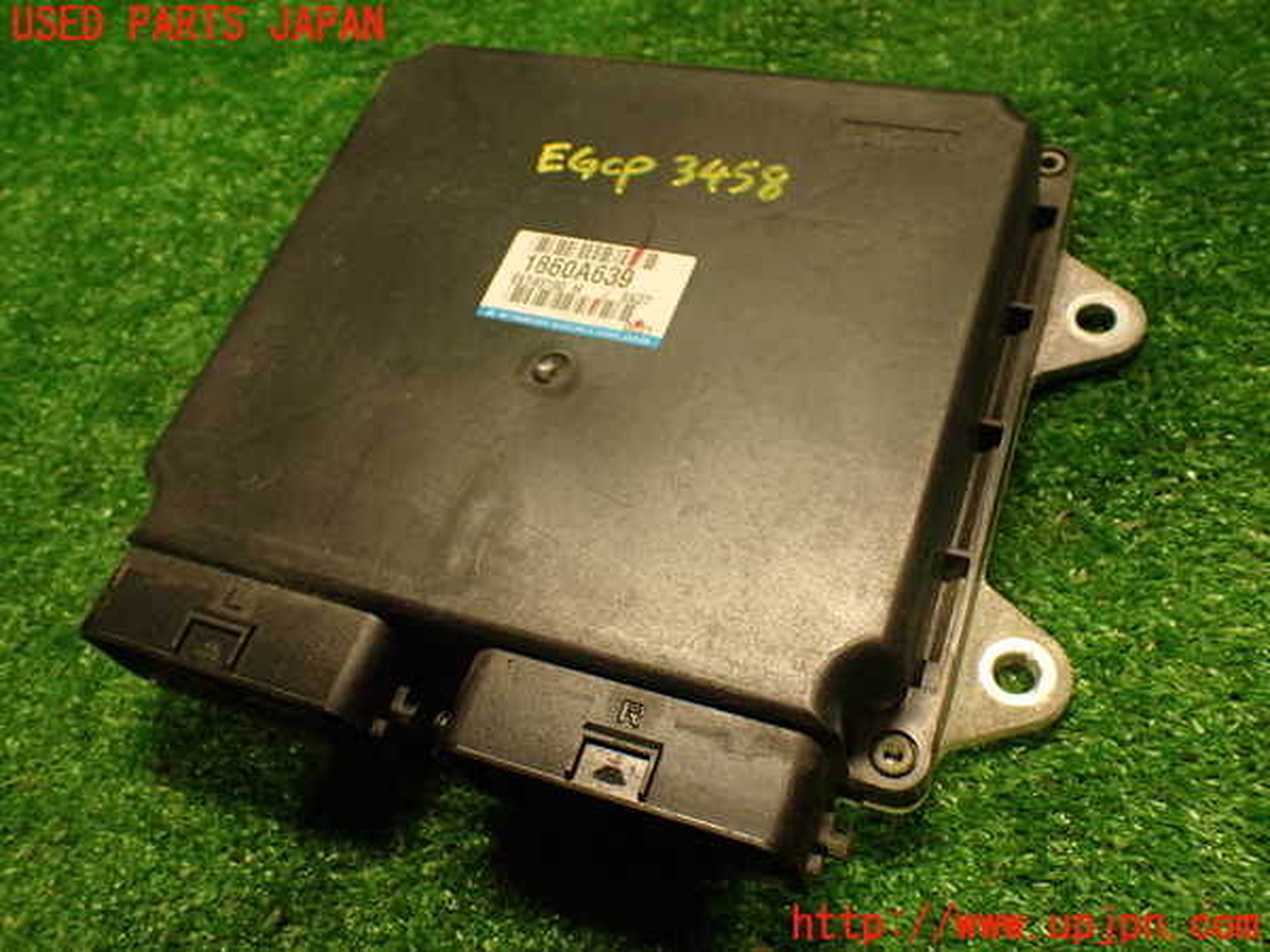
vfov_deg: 44.2
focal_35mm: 32
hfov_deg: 56.8
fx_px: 1174
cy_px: 476
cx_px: 635
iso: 320
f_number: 2.4
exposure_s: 1/30
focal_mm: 5.79
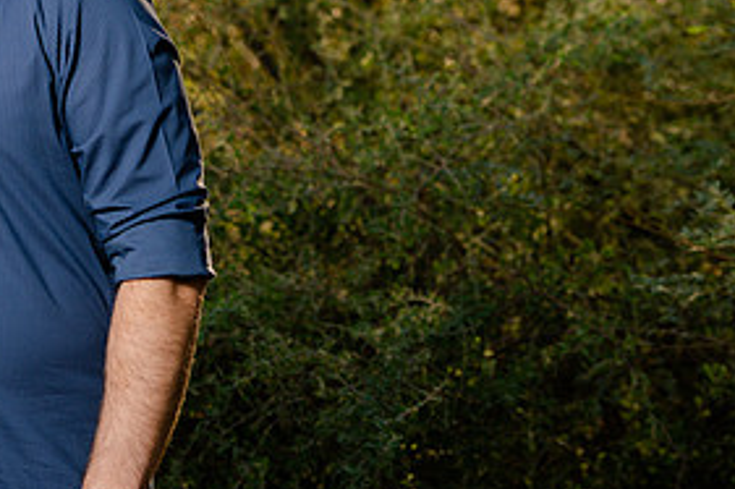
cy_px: 27
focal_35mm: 246
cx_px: 29
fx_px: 5019
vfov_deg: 5.6
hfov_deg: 8.3
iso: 100
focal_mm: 119
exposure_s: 1/250
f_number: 5
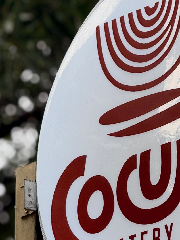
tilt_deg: +16.9
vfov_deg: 5.4
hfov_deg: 4.1
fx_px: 2531
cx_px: 175
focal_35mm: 365
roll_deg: -0.7
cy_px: 155
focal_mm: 15.66
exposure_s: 1/209
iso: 50
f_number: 2.8
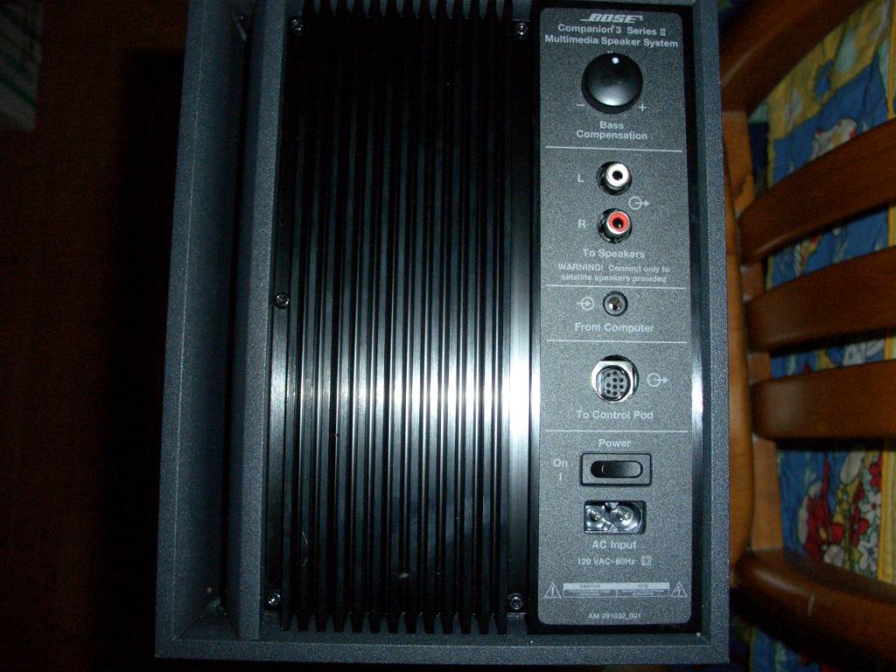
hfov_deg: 55.4
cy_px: 336
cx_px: 448
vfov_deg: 42.9
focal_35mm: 33
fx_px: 854
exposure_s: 1/60
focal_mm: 7.1
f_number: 2.8
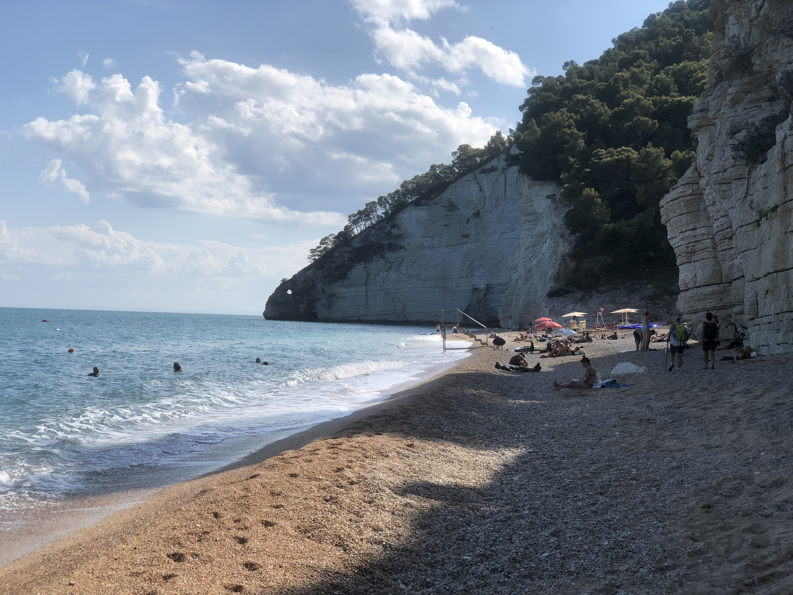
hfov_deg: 36.8
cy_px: 298
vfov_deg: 28.0
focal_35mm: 52
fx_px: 1191
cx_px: 396
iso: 16
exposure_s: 1/1799
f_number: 2.4
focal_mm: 6
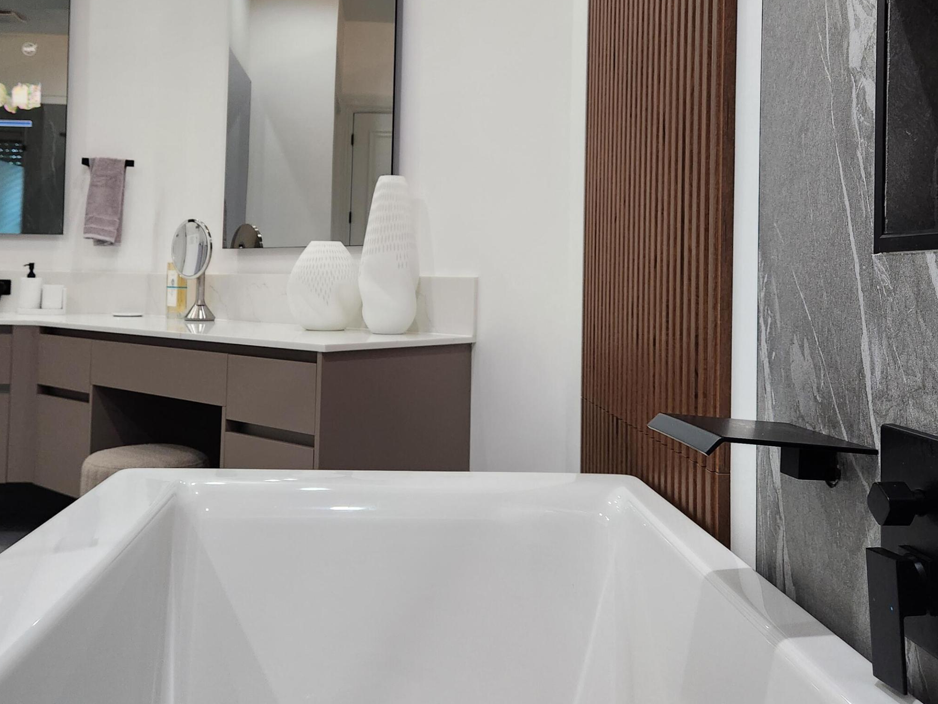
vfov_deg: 42.5
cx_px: 473
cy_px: 244
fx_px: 894
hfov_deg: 55.4
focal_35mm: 33
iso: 320
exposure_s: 1/120
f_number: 1.8
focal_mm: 5.4
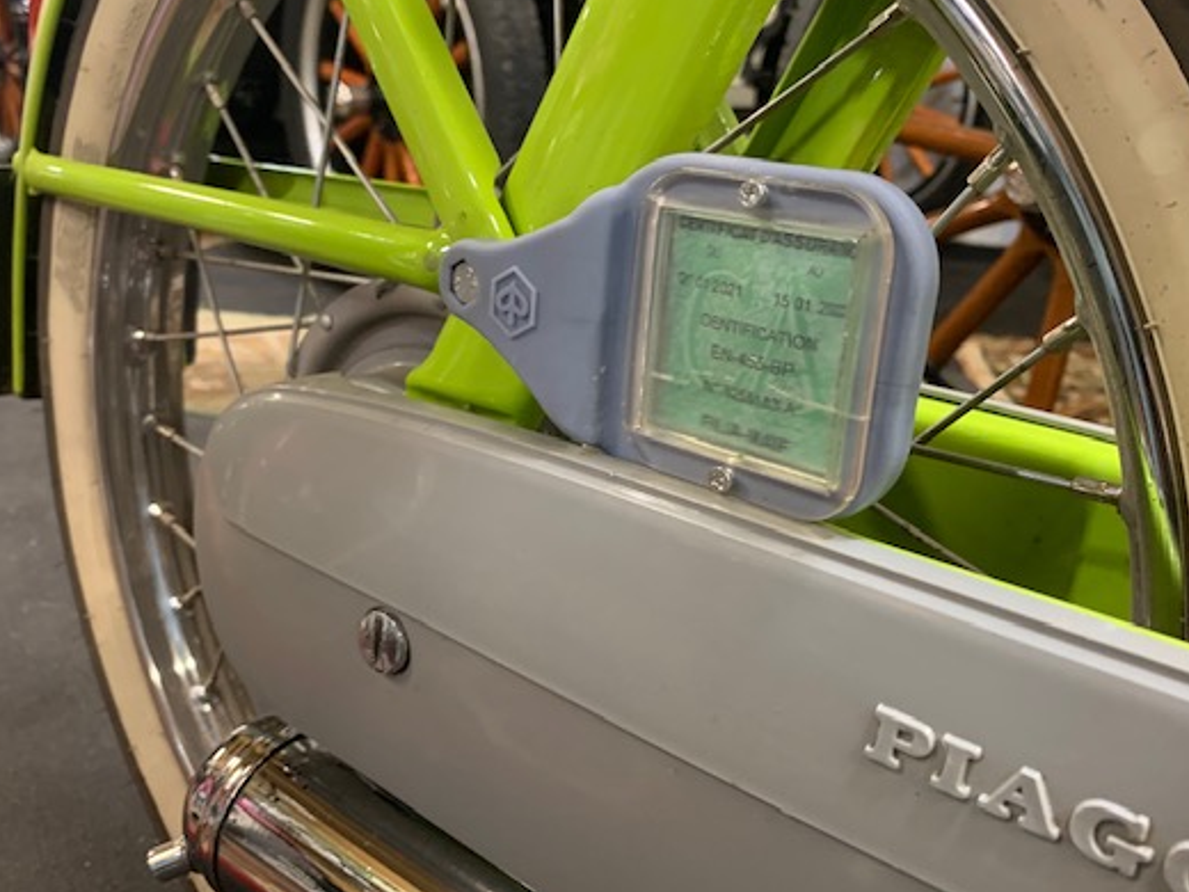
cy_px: 439
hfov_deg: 56.8
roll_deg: -2.1
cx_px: 585
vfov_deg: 44.2
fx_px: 1099
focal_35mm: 32
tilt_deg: -18.8
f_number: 1.8
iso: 400
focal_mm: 4.25
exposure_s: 1/33
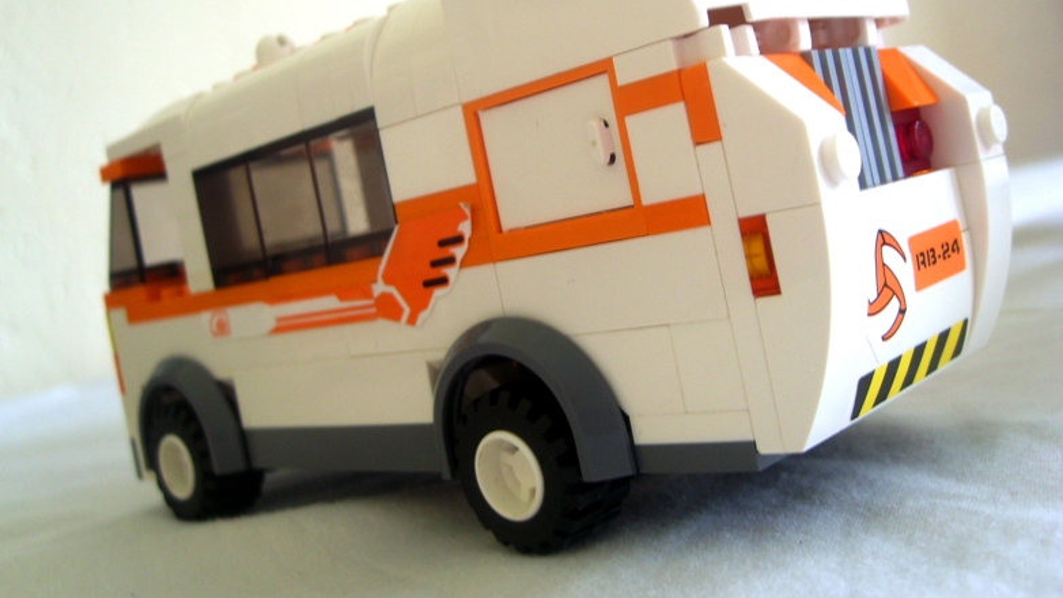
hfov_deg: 51.6
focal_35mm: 39
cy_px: 192
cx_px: 533
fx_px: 1099
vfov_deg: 30.2
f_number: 2.8
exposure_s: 1/7
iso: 50
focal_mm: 5.8
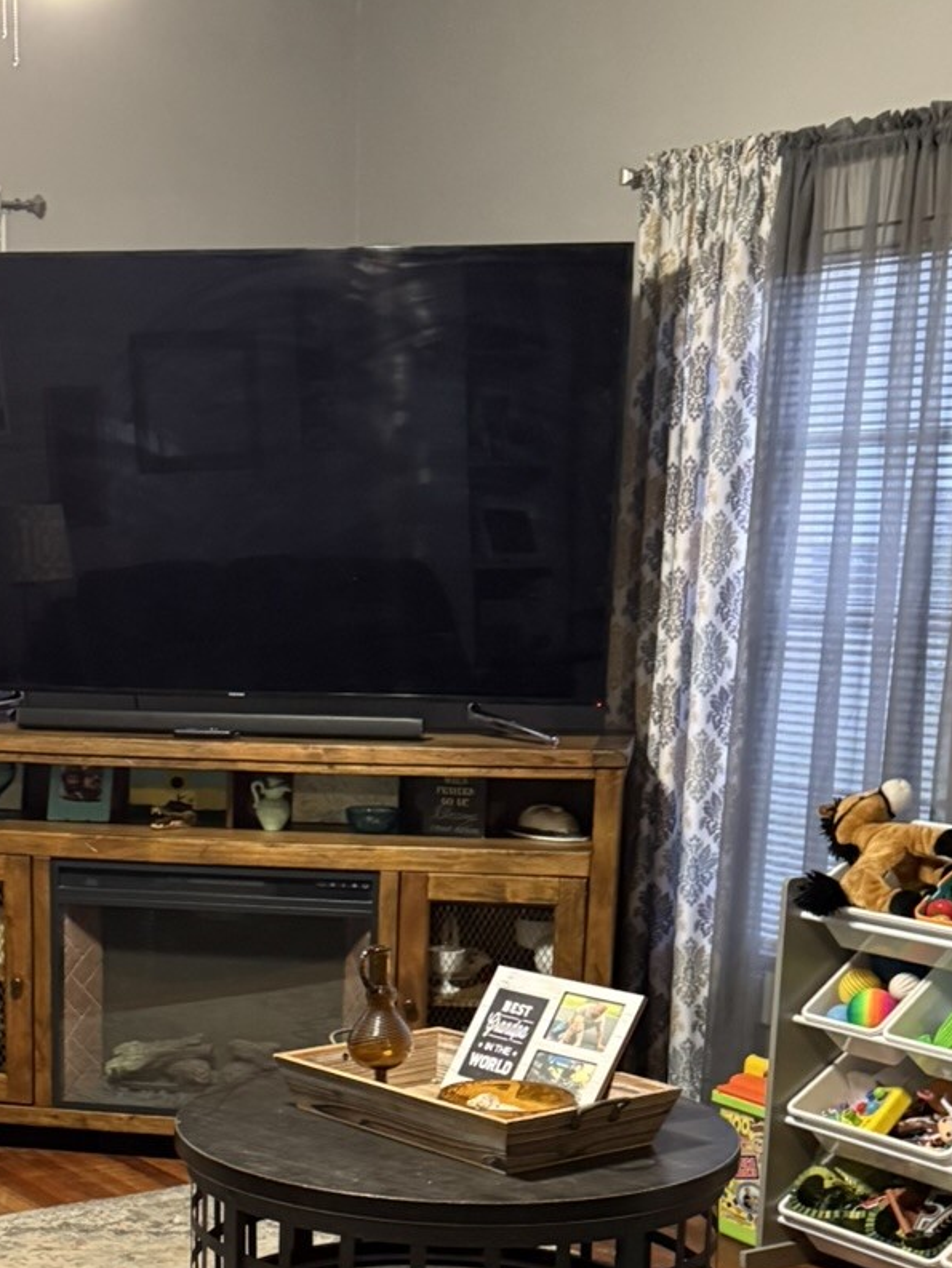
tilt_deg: -13.5
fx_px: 2273
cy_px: 1070
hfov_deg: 23.2
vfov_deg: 30.2
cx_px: 162
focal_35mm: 62
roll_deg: -0.9
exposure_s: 1/60
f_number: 1.78
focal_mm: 6.76
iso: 800
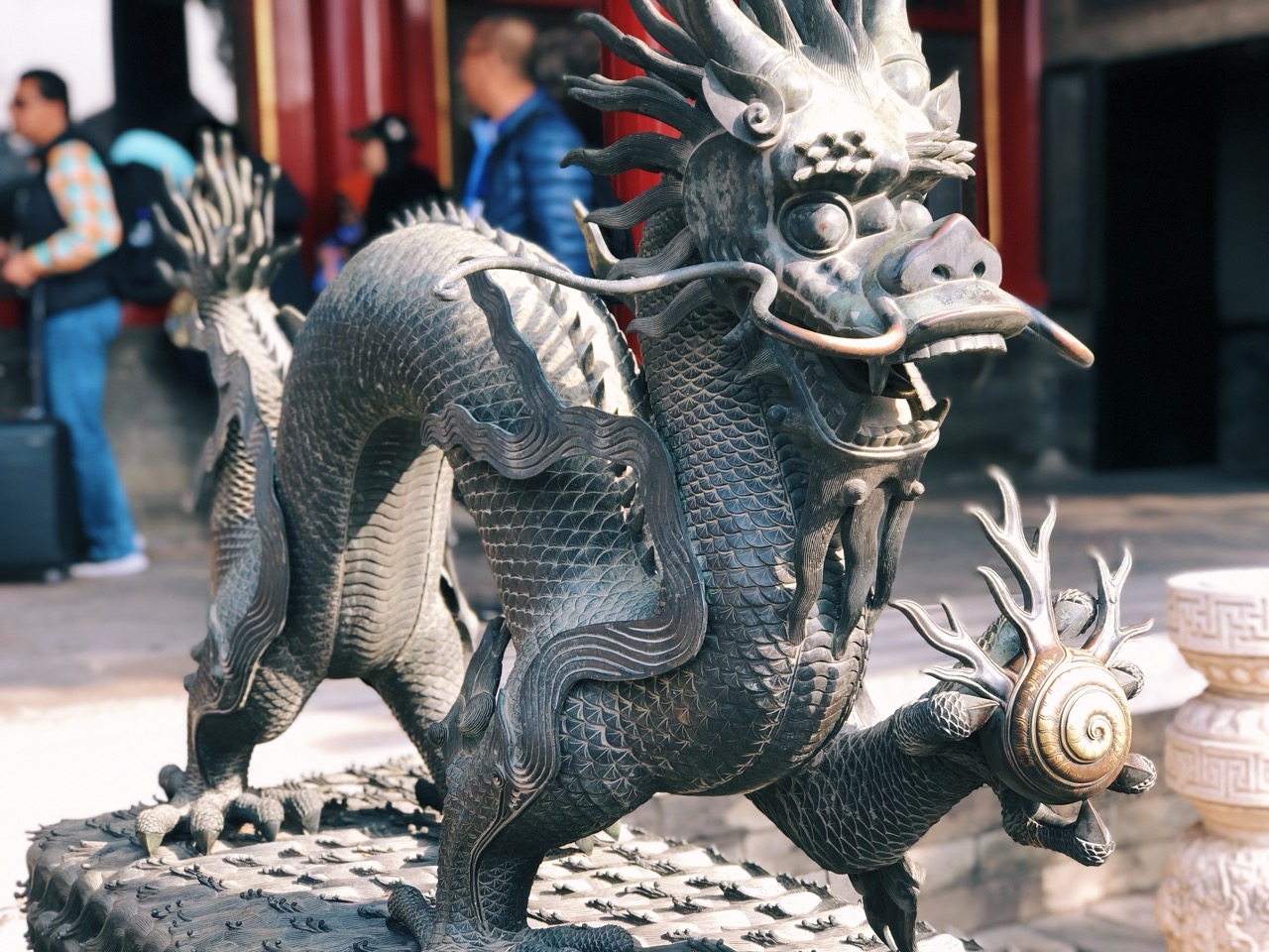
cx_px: 634
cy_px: 476
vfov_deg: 25.7
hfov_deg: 33.8
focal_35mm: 57
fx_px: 2090
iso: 32
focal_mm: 6.6
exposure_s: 1/120
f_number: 2.8
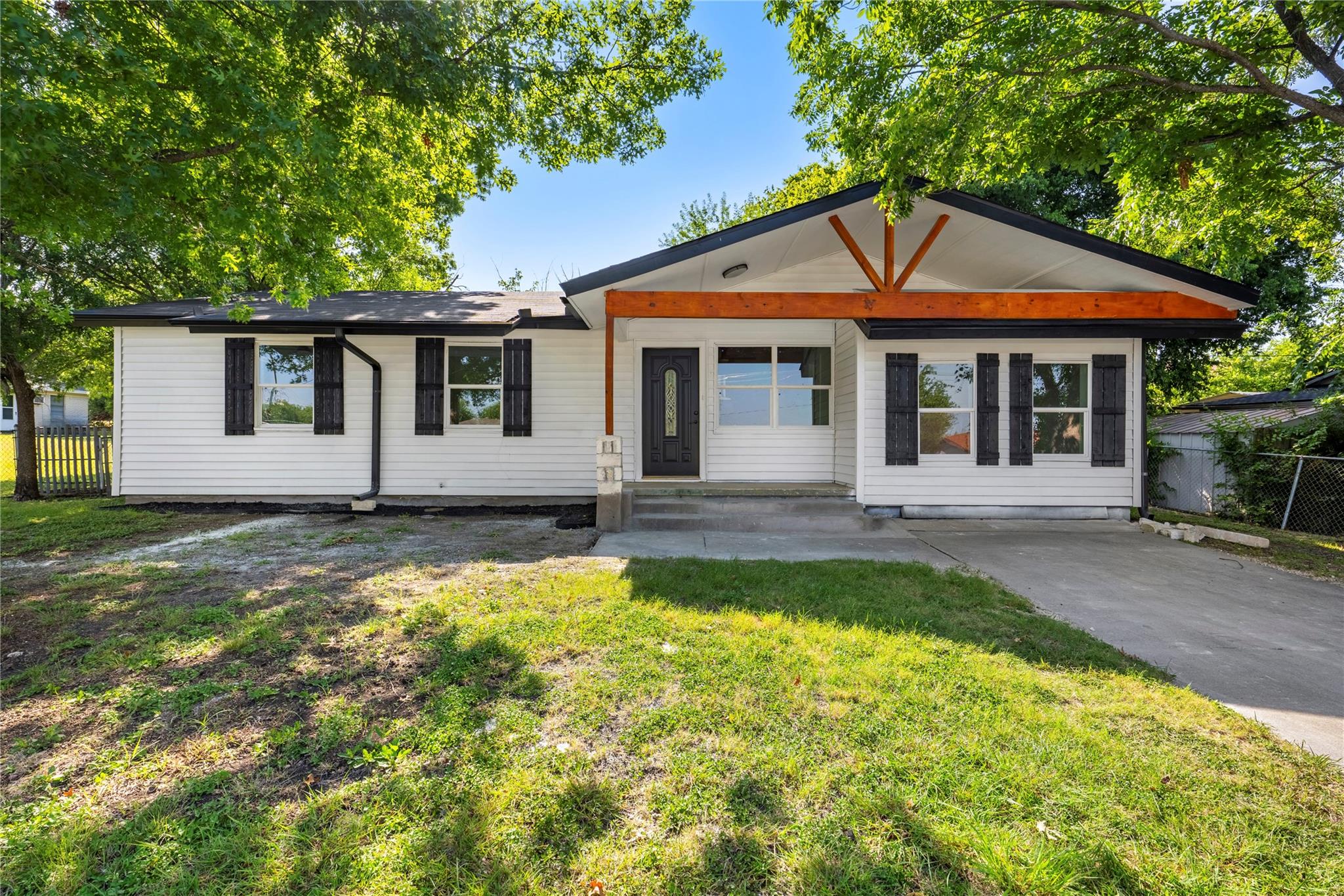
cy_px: 448
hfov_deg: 96.7
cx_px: 672
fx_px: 597
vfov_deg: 73.7
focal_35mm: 16
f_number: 9
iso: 200
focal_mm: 16
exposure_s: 1/1600
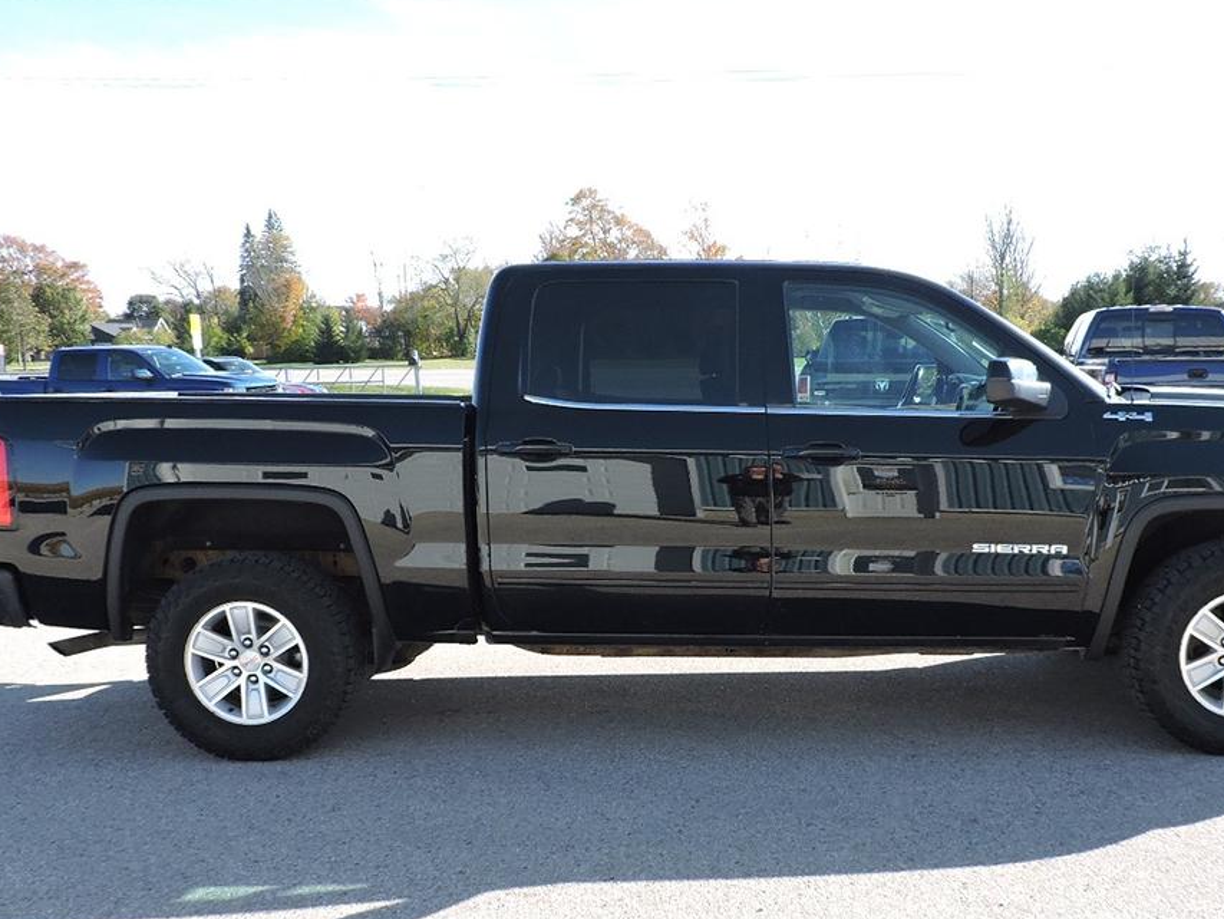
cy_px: 587
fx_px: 1273
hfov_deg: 51.2
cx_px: 689
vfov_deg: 39.3
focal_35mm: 36
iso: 100
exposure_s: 1/400
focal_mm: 4.3
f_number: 3
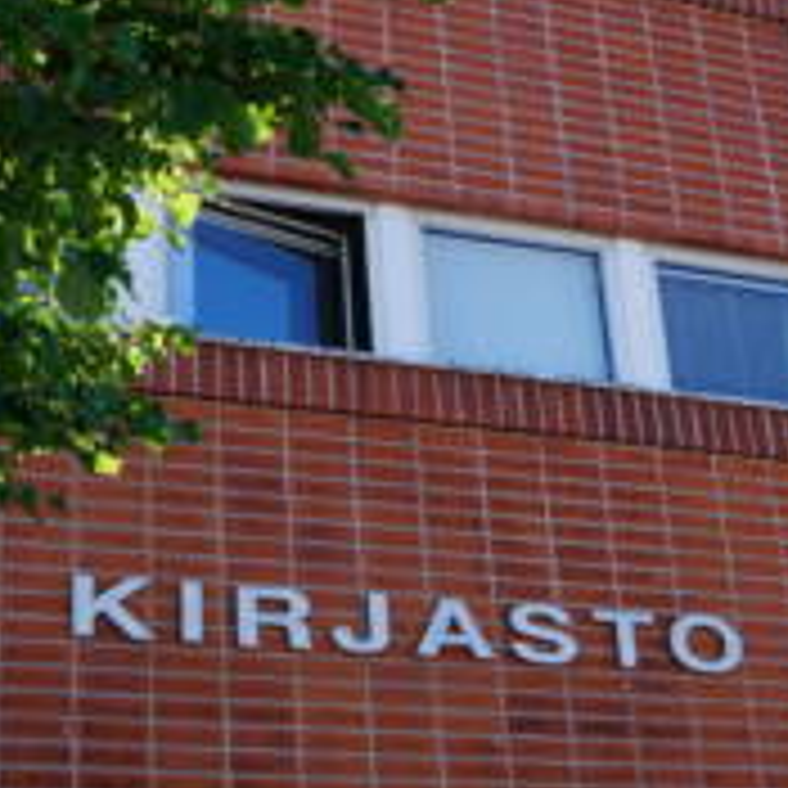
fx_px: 1832
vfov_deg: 24.3
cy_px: 387
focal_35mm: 71
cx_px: 459
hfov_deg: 24.2
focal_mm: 21
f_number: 10
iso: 100
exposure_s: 1/60
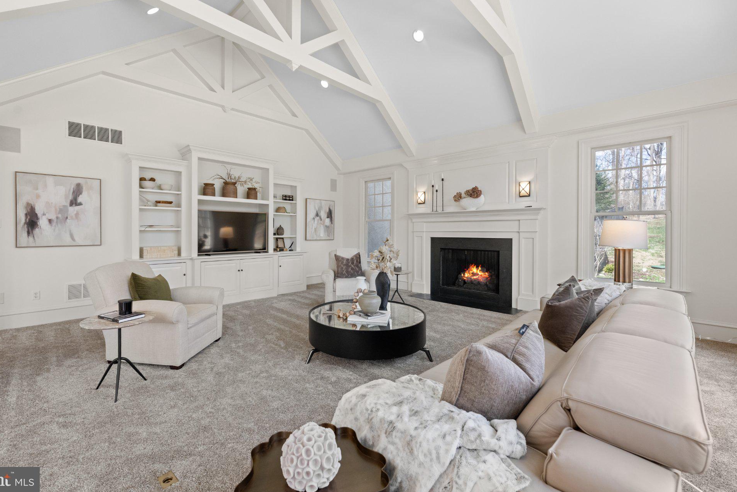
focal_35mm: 15
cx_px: 349
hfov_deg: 100.3
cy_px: 232
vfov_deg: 77.2
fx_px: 307
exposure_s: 1/25
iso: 800
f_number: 7.1
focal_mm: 14
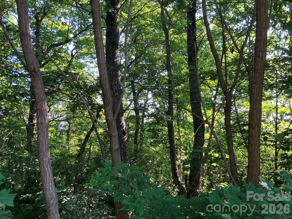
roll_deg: +3.1
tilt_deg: +4.2
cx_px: 146
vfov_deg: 49.7
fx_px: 236
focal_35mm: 28
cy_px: 110
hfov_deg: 63.4
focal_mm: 3.99
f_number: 1.8
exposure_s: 1/121
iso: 80
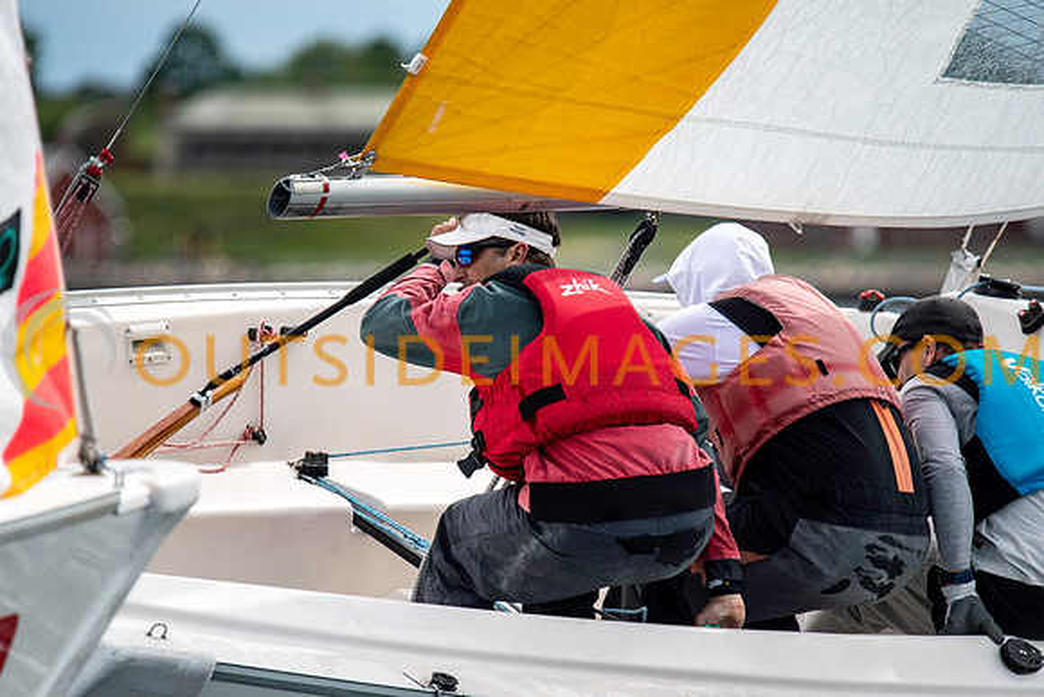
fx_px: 13052
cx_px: 522
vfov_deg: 3.1
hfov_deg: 4.6
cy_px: 348
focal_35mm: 450
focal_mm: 300
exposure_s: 1/3200
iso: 250
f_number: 4
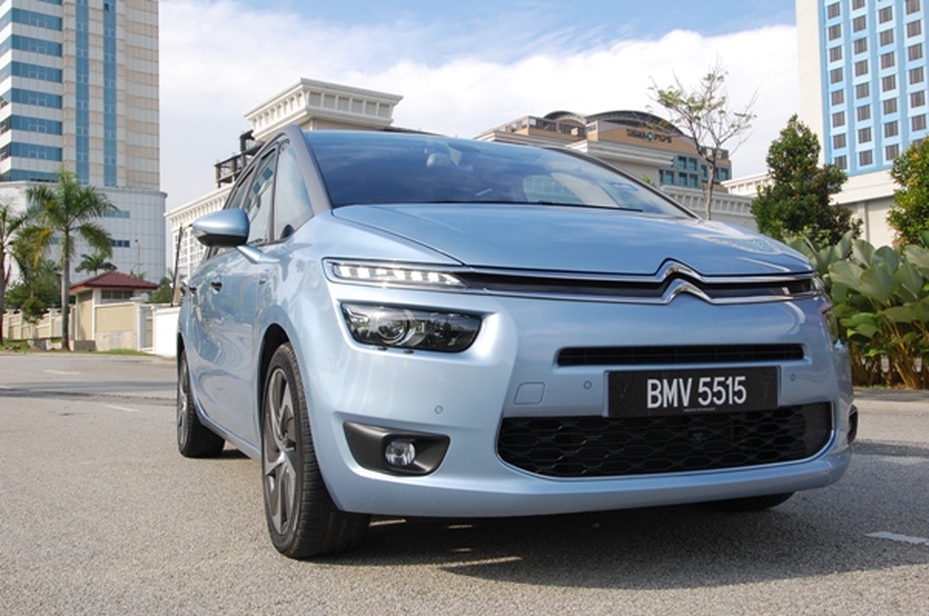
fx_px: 850
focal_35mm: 33
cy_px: 308
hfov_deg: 57.3
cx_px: 464
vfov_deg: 39.8
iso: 400
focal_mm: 22
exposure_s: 1/320
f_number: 9
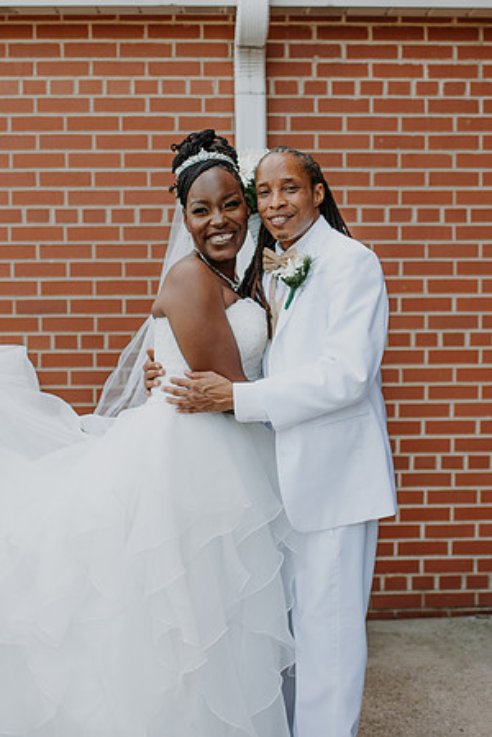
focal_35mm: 58
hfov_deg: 23.2
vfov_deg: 34.3
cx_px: 214
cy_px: 330
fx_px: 1196
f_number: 2.2
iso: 100
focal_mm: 35
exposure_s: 1/400
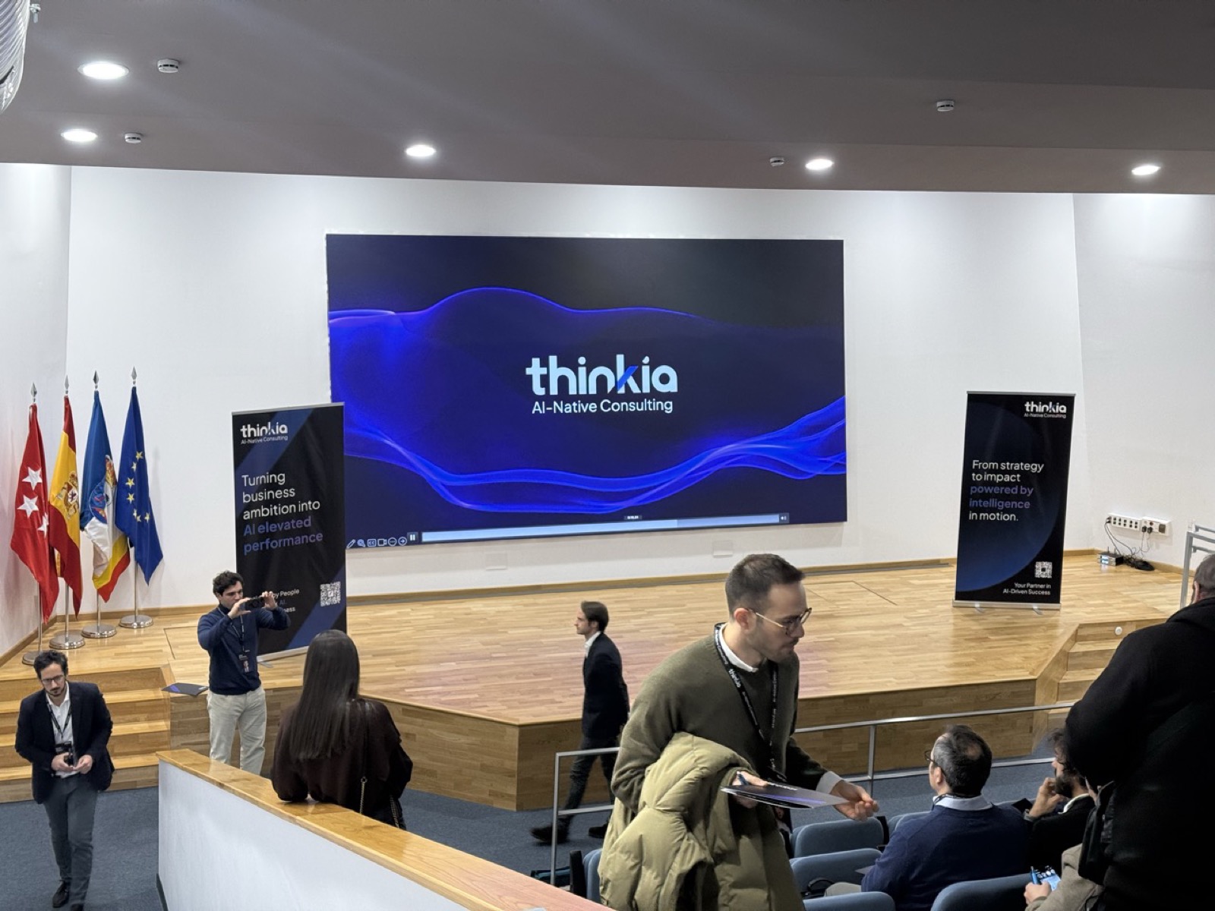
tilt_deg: -10.9
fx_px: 1685
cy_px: 456
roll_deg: -2.2
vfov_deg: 30.3
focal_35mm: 48
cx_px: 608
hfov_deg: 39.7
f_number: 1.78
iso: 160
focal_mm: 6.76
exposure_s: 1/60
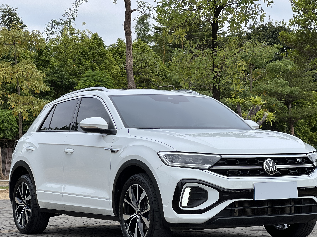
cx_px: 168
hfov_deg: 20.9
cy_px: 135
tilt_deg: +2.7
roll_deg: +0.9
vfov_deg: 15.7
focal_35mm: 94
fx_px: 861
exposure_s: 1/455
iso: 32
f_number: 2.8
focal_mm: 9
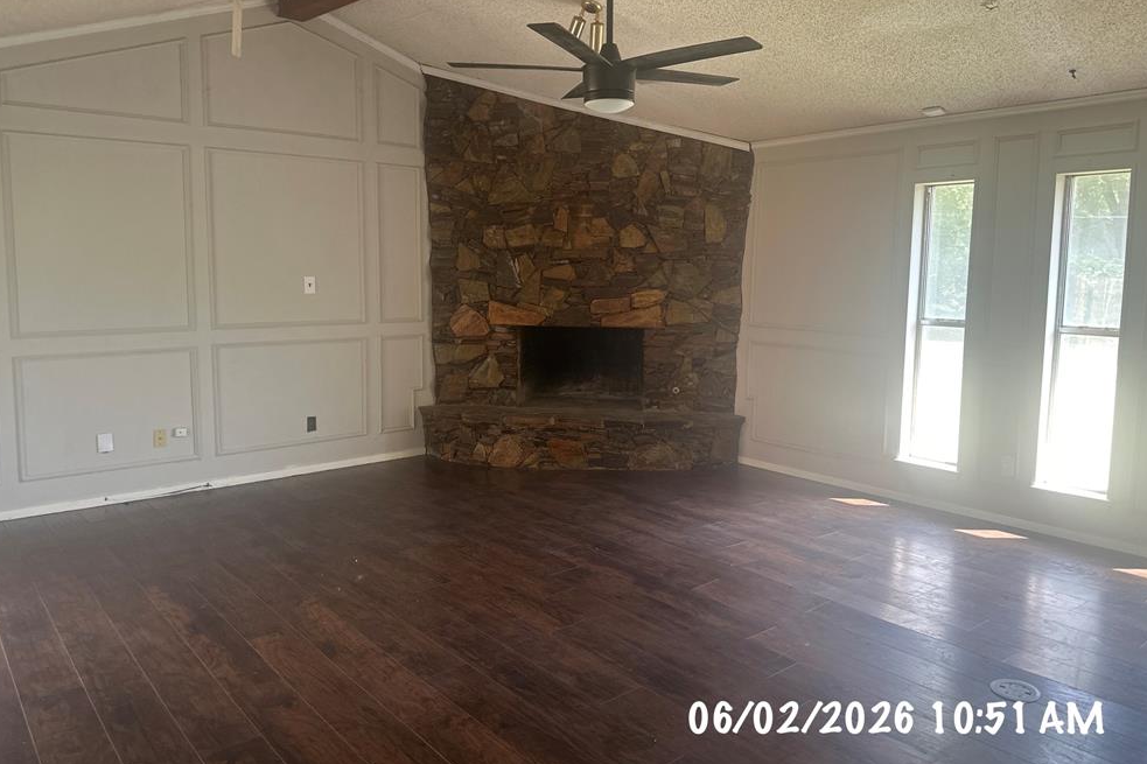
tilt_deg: -6.9
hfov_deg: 69.4
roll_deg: -1.1
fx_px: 828
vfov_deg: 49.4
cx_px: 562
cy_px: 341
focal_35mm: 26
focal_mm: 6.86
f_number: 1.78
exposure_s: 1/78
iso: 250
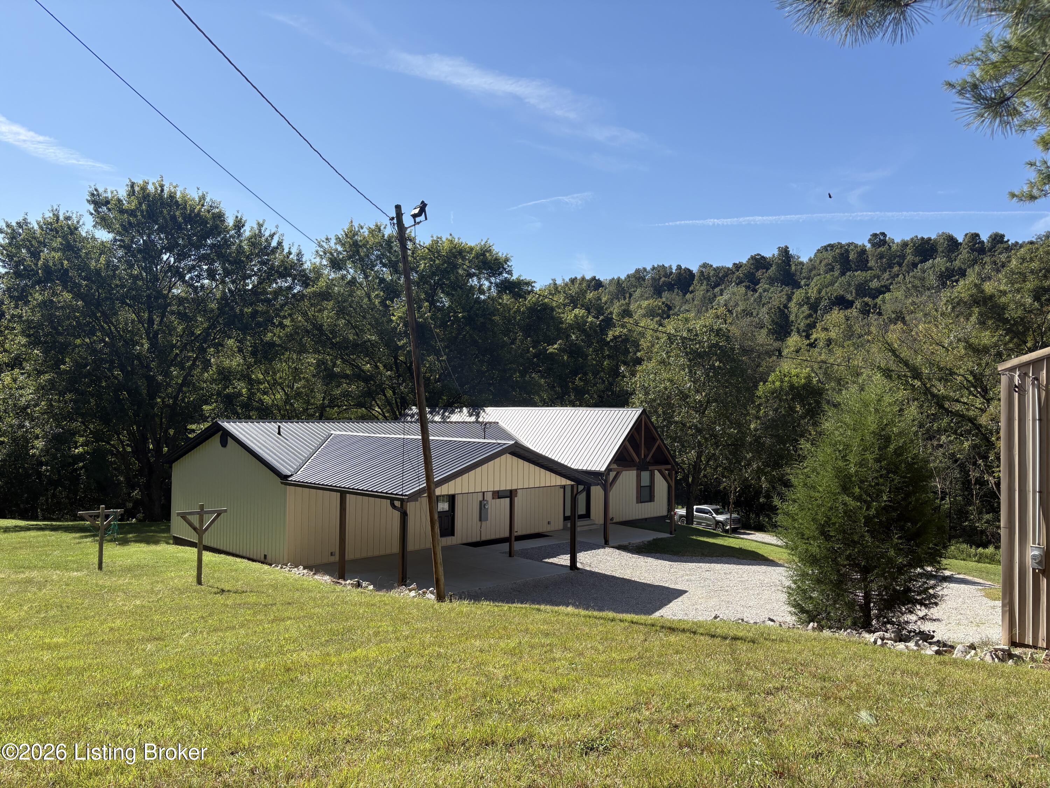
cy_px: 394
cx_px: 525
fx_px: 789
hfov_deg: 67.3
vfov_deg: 53.1
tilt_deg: +1.1
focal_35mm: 26
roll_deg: -0.8
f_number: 1.6
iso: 50
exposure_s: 1/3125
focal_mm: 5.96
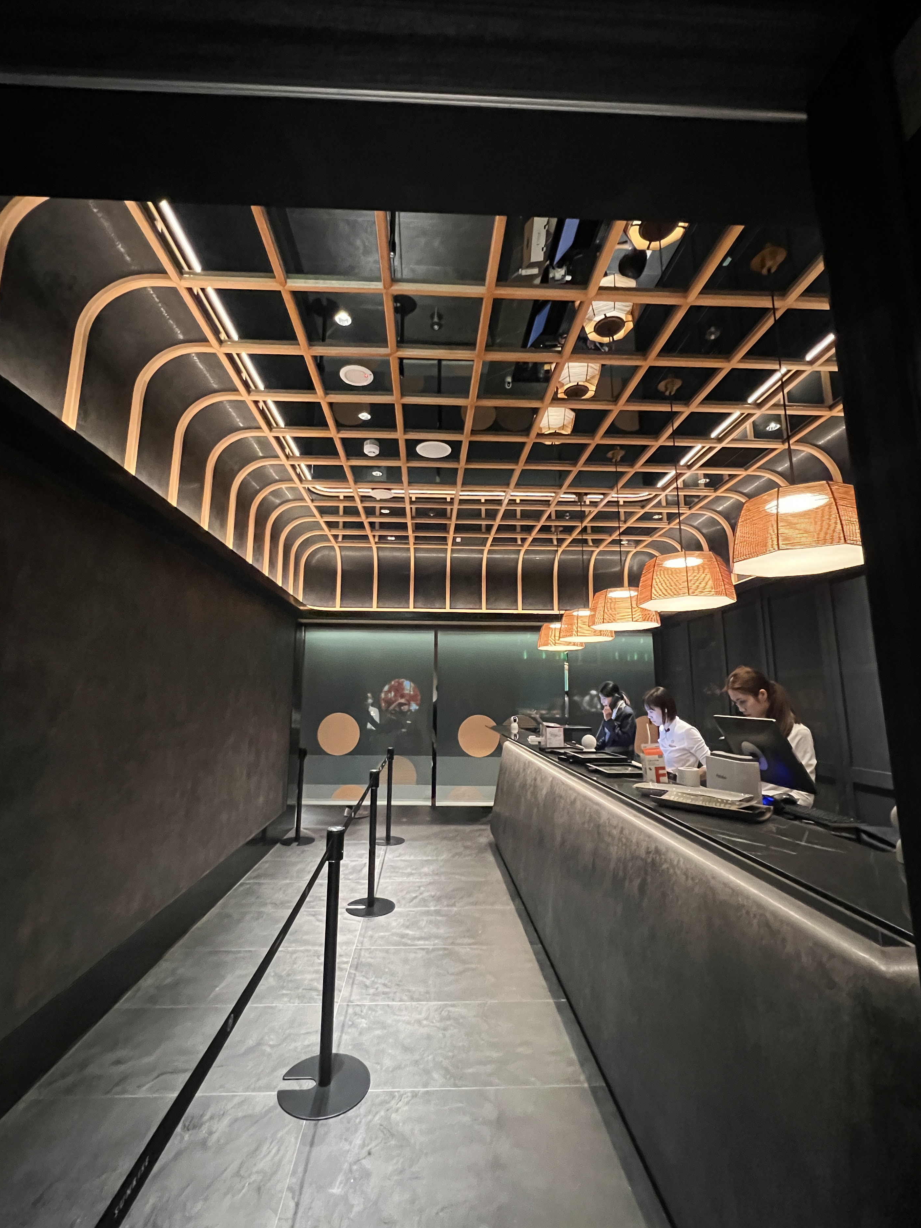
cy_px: 607
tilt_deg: +9.6
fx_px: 497
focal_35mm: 14
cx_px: 447
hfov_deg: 85.7
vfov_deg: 102.1
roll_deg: +0.4
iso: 1000
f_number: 1.8
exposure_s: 1/48
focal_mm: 1.57
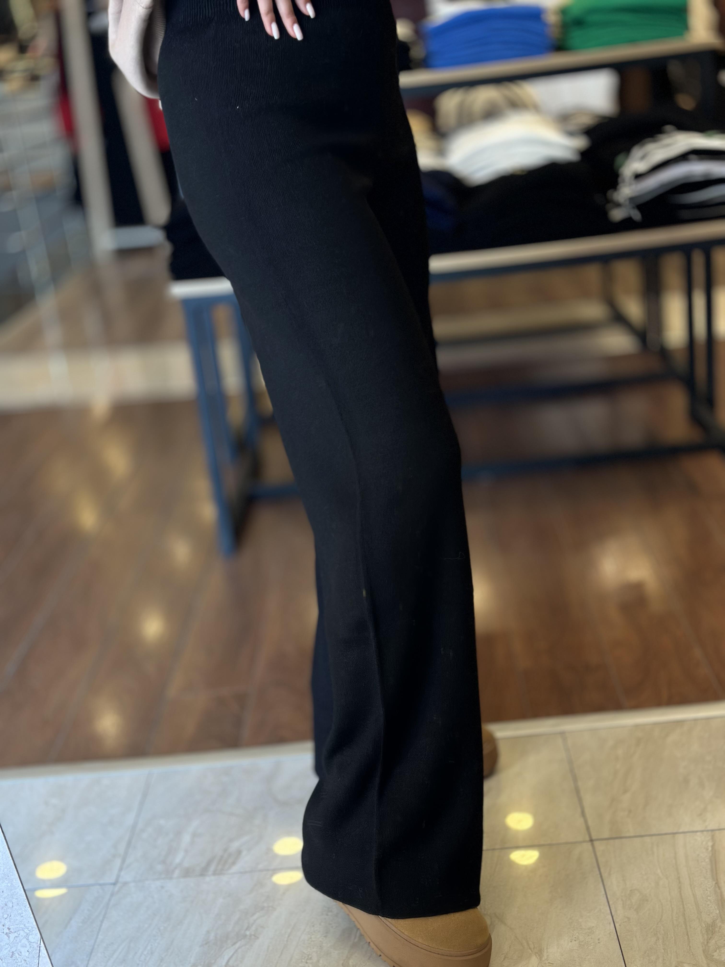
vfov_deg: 39.7
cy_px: 484
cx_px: 362
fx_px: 1340
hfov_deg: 30.3
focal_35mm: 48
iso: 80
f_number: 1.78
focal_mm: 6.86
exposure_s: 1/121
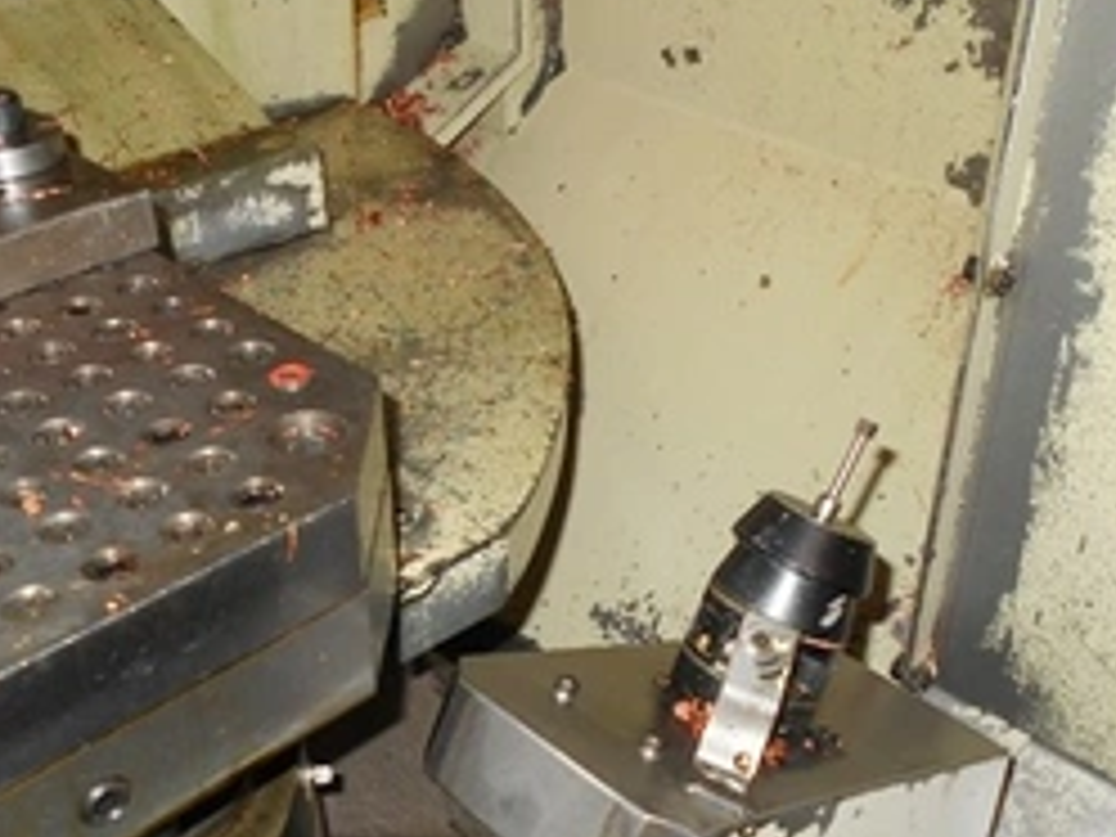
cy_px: 504
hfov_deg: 44.8
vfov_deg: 34.2
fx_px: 1354
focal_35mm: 42
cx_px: 567
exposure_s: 1/25
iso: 200
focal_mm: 4.6
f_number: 3.2
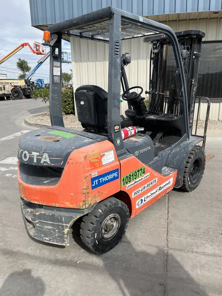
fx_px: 222
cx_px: 111
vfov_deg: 67.3
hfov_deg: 53.1
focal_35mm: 26
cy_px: 148
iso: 50
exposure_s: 1/2571
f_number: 1.6
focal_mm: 5.1
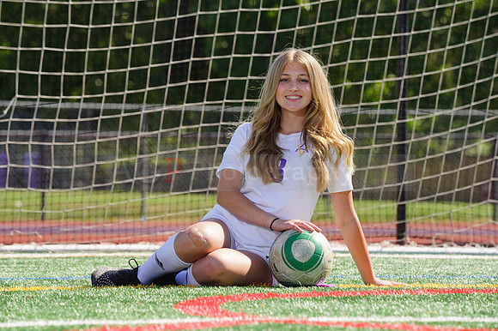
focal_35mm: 288
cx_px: 249
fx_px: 3982
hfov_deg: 7.2
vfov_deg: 4.8
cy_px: 166
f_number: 11
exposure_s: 1/250
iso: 200
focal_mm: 288
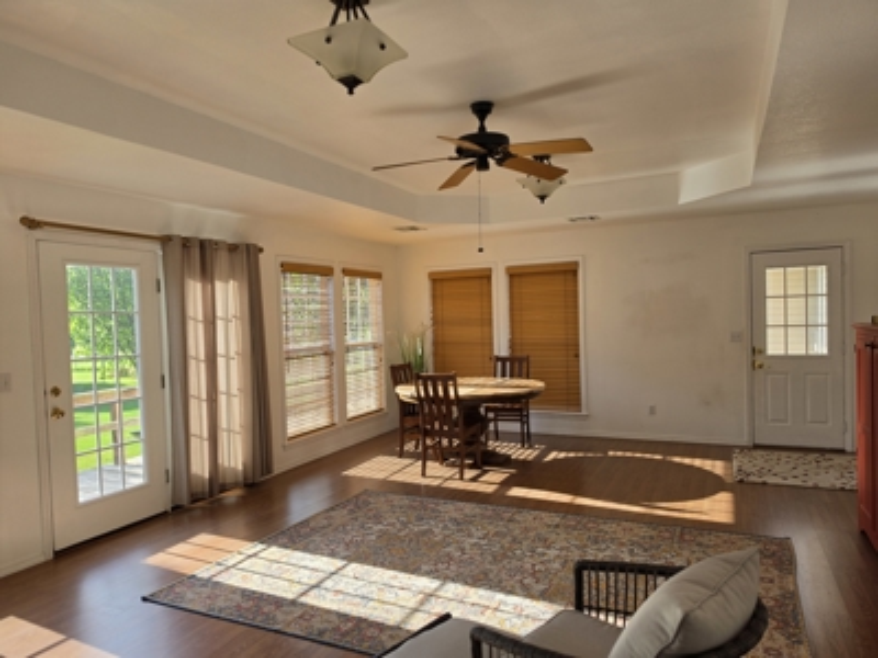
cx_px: 439
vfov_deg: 58.9
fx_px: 583
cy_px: 329
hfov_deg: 73.9
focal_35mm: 23
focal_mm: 6.5
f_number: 1.4
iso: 25
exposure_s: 1/359
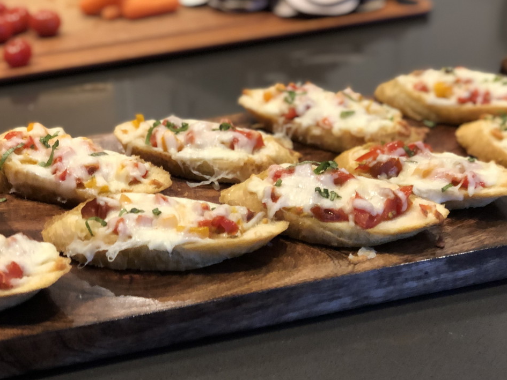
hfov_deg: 29.4
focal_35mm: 66
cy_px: 219
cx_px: 244
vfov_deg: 22.2
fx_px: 967
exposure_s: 1/24
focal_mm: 6
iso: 160
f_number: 2.4
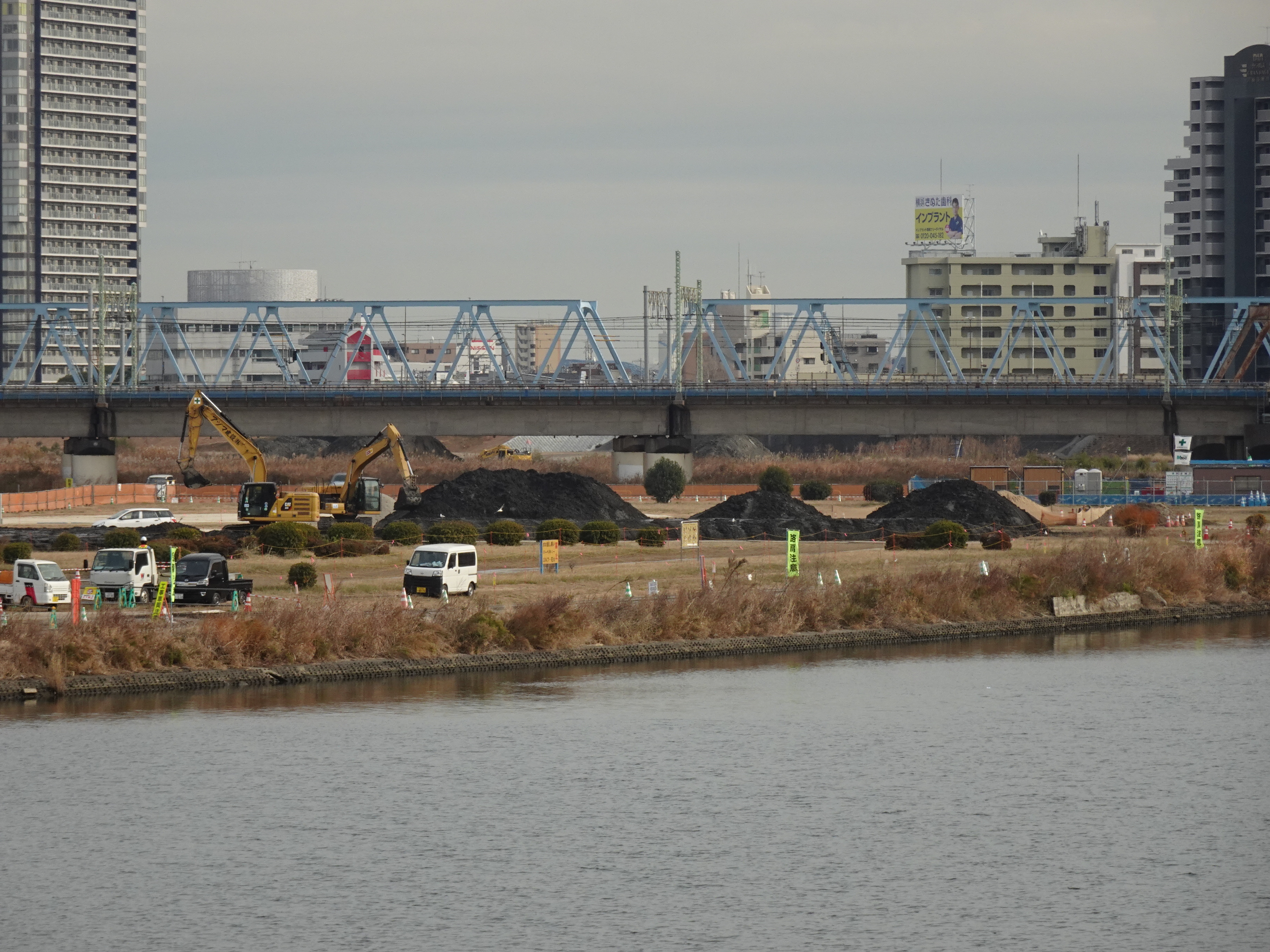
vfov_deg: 6.6
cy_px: 476
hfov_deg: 8.8
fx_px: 8255
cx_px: 635
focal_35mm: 225
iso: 100
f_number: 6.3
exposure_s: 1/320
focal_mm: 36.38
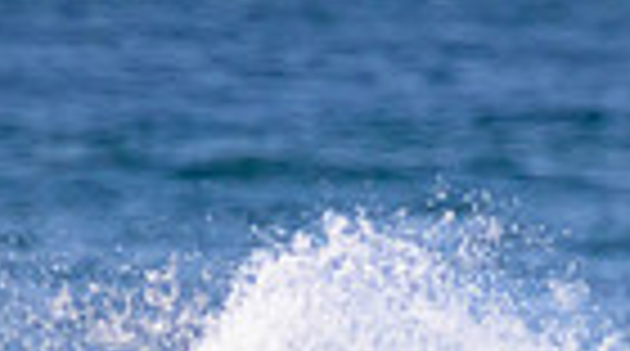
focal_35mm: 3920
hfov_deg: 0.6
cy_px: 809
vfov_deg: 0.3
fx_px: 65335
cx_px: 672
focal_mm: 800
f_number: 11
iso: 1400
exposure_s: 1/2000
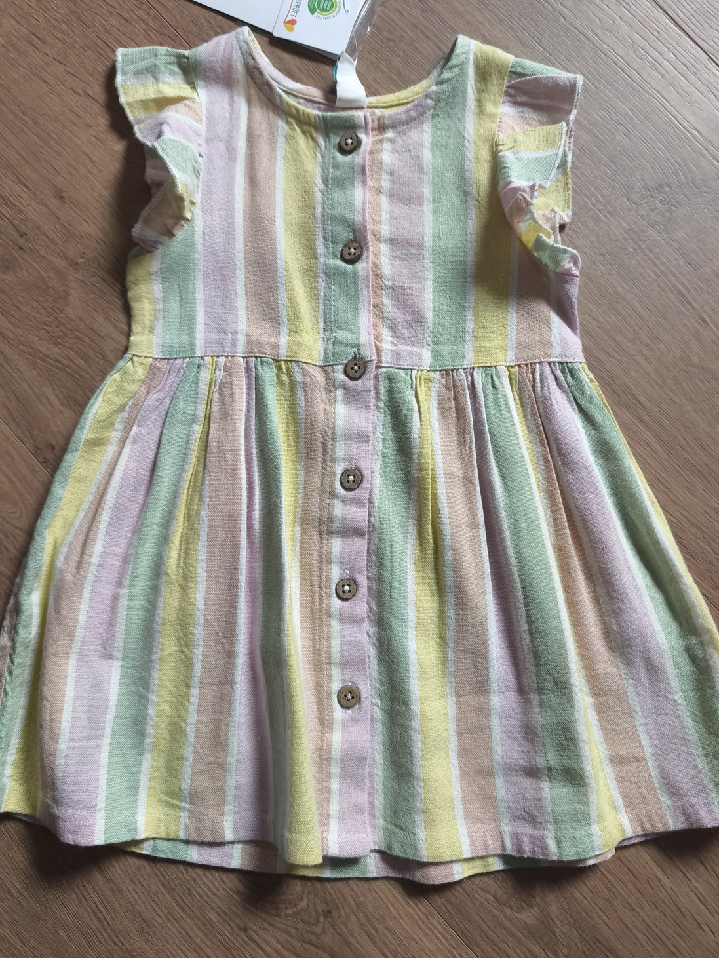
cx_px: 372
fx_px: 720
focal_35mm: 26
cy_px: 458
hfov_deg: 53.1
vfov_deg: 67.3
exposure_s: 1/50
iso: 500
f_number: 1.6
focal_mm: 6.57
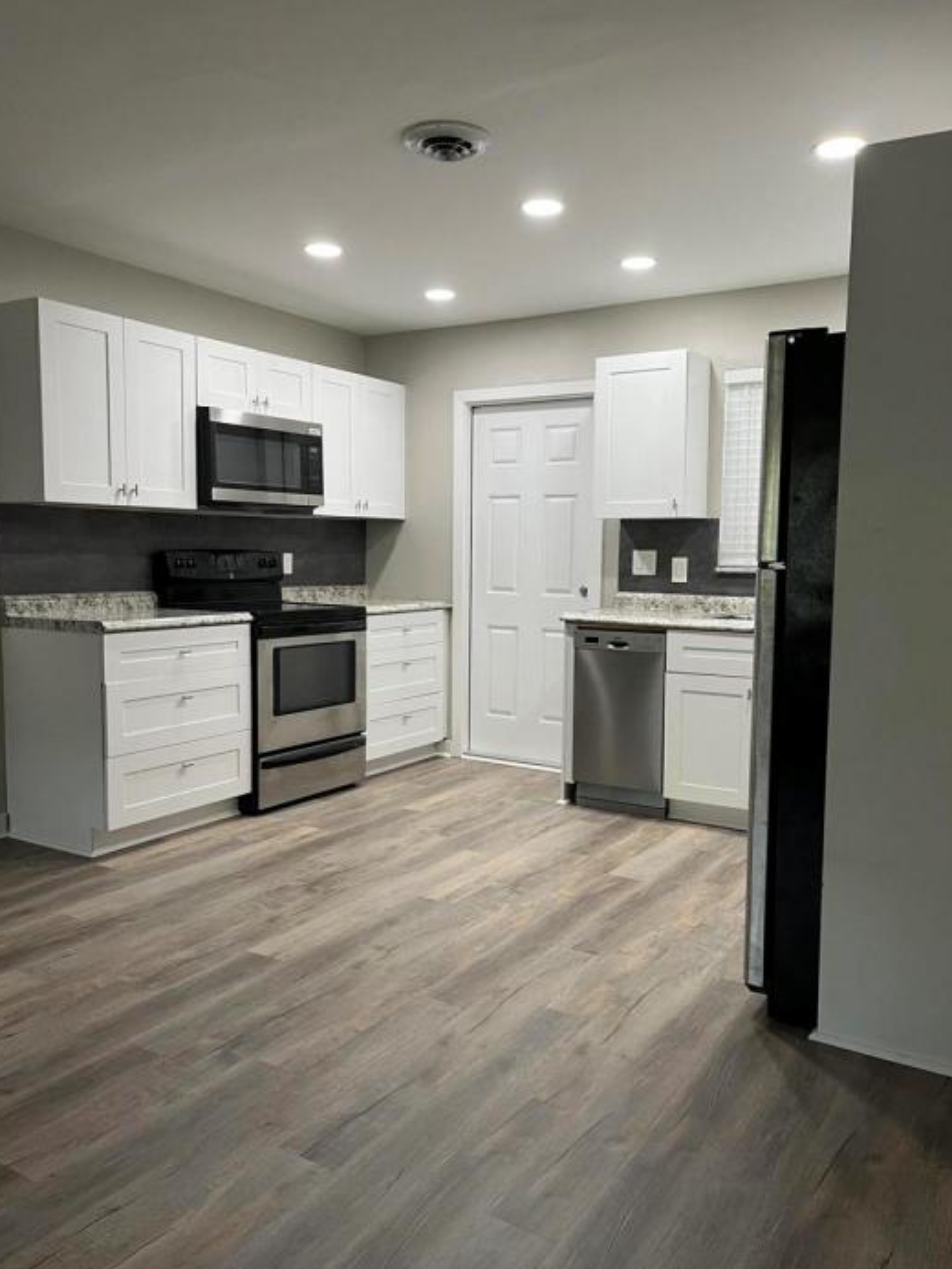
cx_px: 483
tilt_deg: -6.4
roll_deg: -0.6
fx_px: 990
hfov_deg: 51.4
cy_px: 637
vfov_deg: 65.3
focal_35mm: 27
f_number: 1.6
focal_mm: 5.1
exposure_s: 1/60
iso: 125
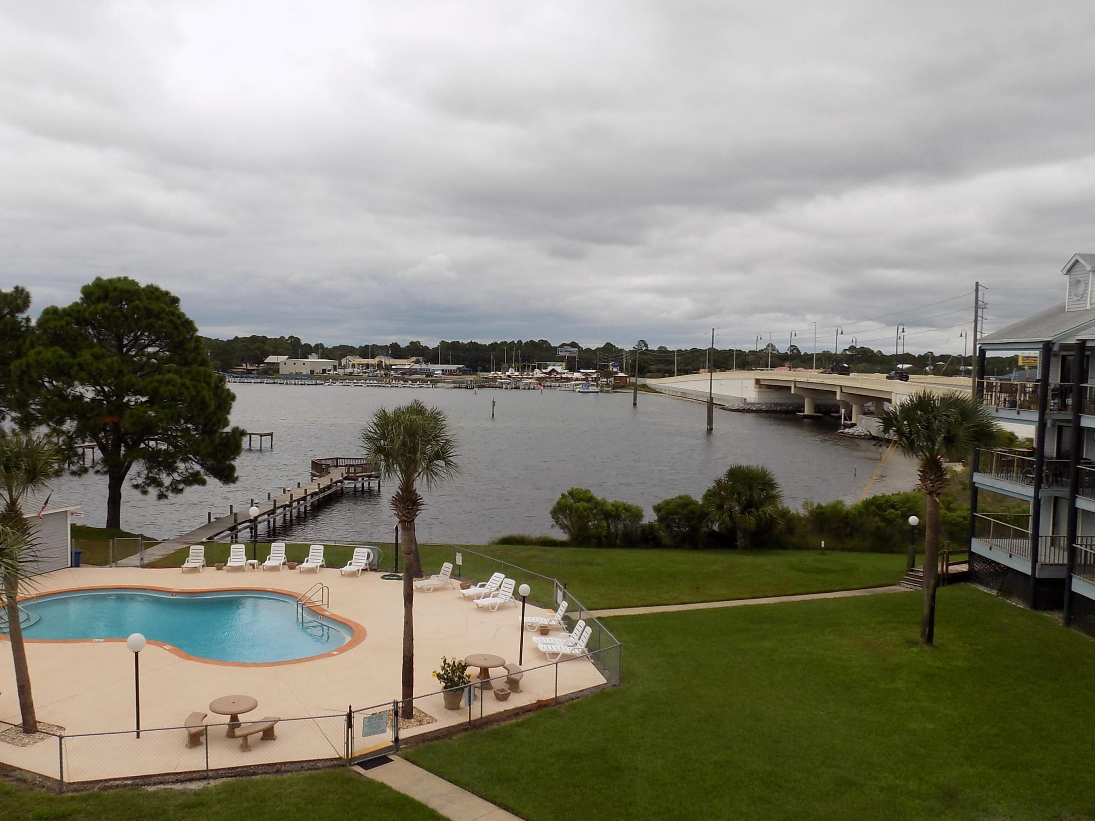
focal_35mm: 30
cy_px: 419
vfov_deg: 46.8
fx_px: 949
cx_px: 479
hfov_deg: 59.8
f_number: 3.1
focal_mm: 4
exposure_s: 1/1000
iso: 80
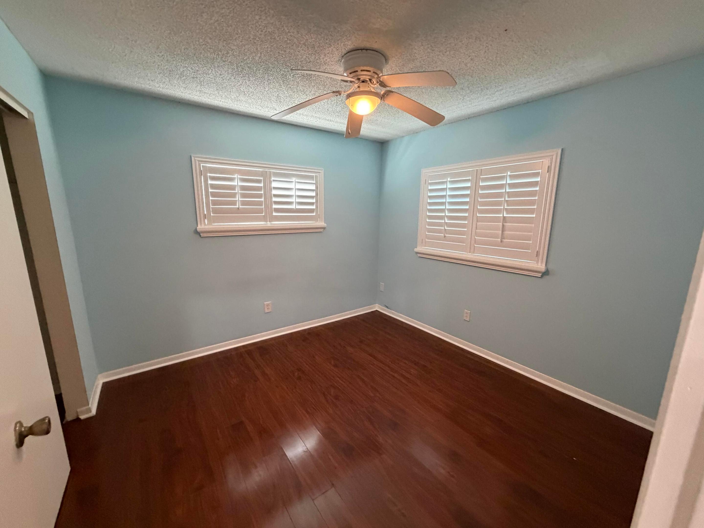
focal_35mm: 14
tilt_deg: -10.4
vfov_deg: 85.7
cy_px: 264
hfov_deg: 102.1
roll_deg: +0.5
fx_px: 285
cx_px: 352
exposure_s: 1/60
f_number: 2.2
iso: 500
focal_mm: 2.22
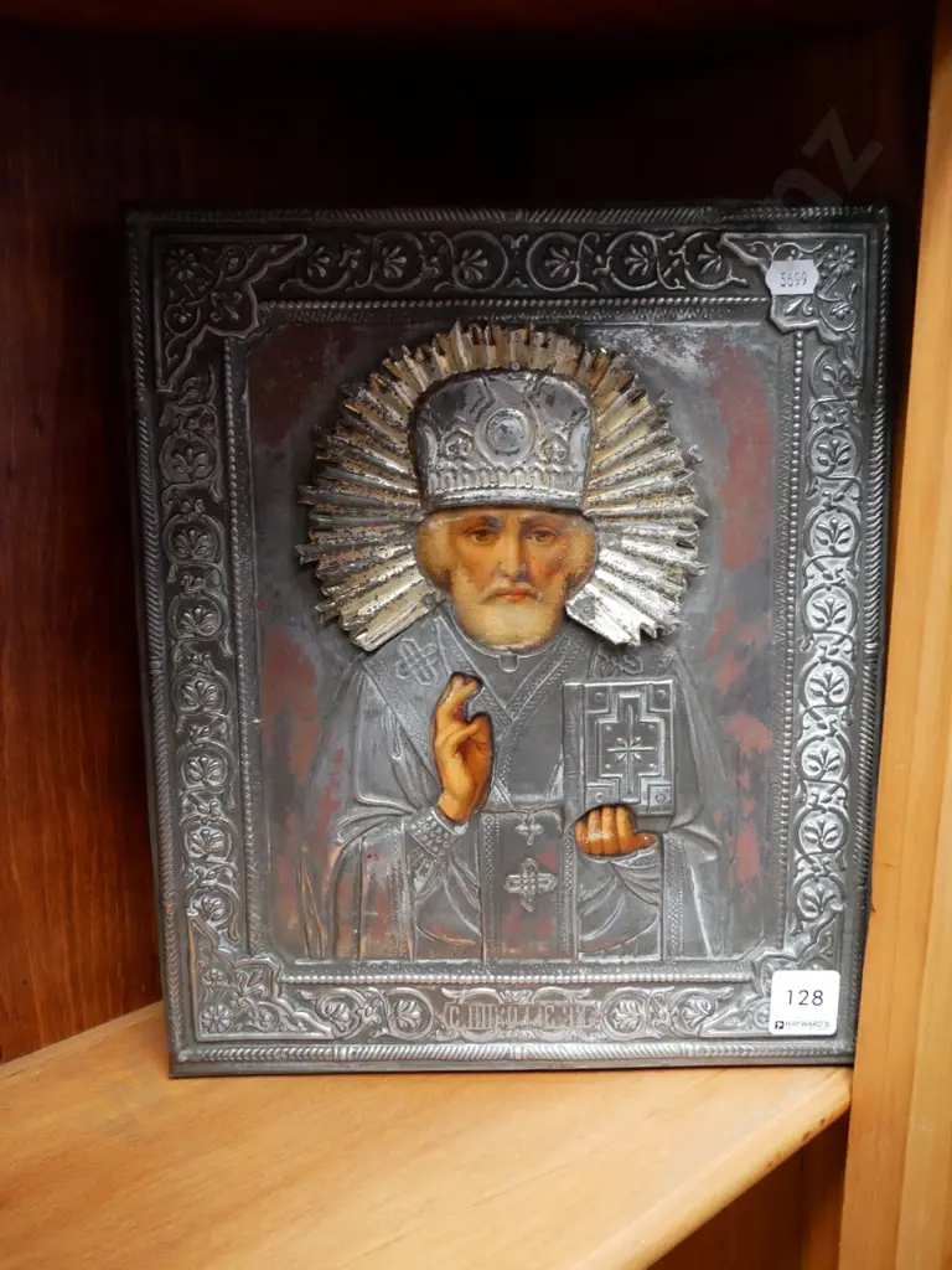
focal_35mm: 30
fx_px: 1100
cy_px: 635
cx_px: 476
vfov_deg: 60.0
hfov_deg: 46.8
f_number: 4
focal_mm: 15
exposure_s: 1/50
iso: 3200
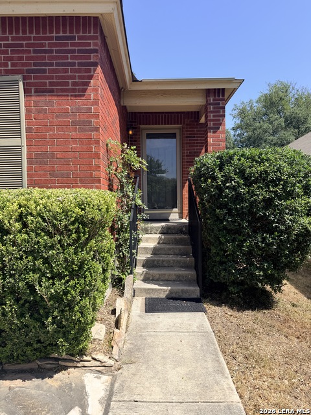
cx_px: 156
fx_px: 287
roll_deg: +0.7
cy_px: 208
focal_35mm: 24
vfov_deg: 71.6
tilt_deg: +0.1
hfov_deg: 56.8
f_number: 1.78
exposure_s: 1/3145
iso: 80
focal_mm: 6.76
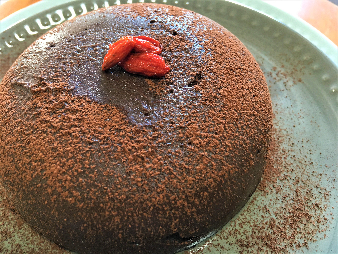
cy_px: 127
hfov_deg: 61.7
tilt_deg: -56.4
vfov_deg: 48.2
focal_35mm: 29
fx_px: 283
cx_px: 169
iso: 100
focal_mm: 4.15
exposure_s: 1/30
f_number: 2.2
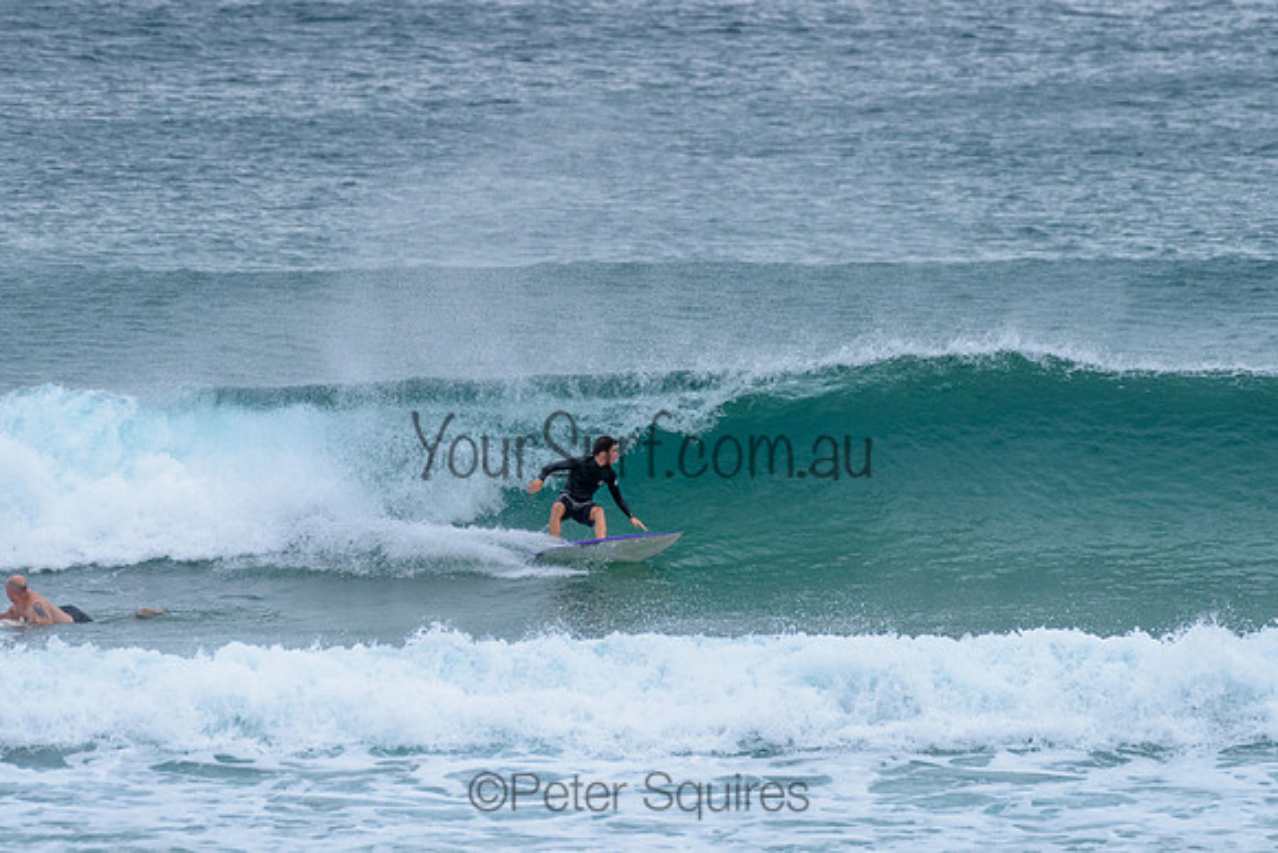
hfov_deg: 3.4
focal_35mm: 613
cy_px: 415
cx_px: 622
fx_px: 21771
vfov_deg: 2.2
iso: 560
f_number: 5.6
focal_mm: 500
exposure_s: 1/2000
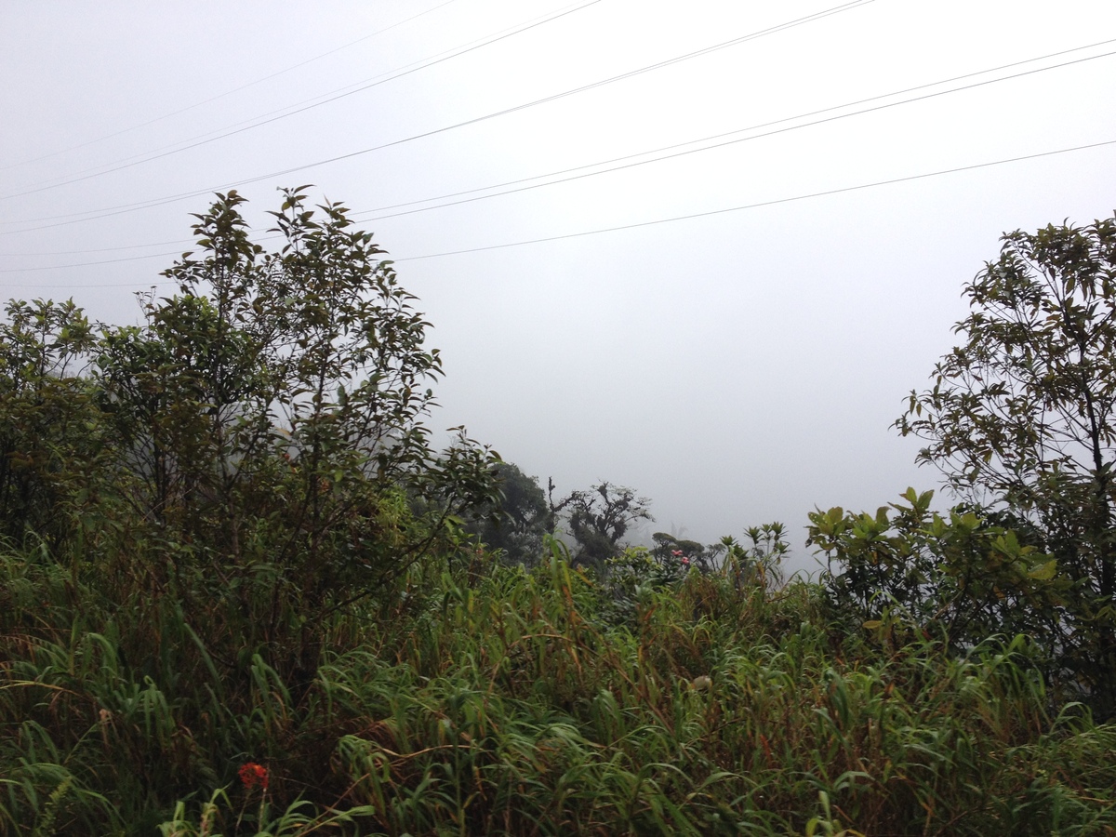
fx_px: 1128
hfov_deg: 52.6
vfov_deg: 40.7
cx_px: 558
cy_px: 418
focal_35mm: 35
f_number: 2.4
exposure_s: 1/1783
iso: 50
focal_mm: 4.28
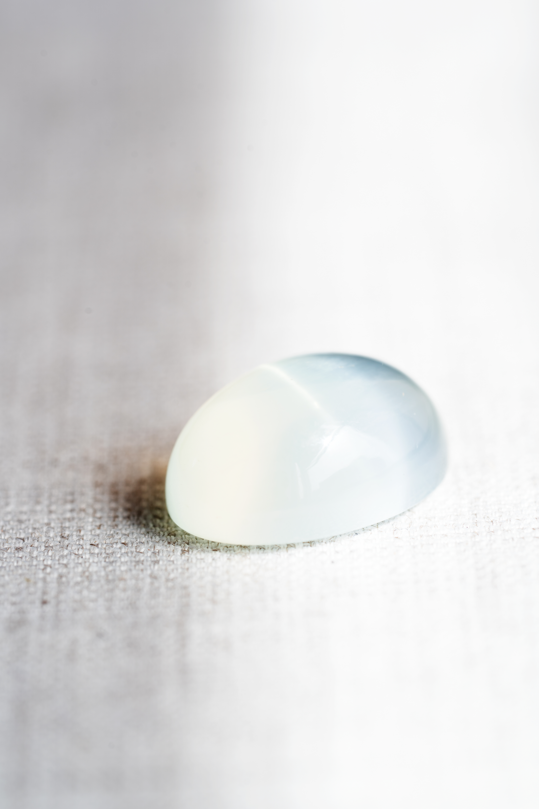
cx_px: 270
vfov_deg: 22.6
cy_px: 404
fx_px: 2021
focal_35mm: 90
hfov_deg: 15.2
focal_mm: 90
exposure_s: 1/30
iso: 100
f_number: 6.3
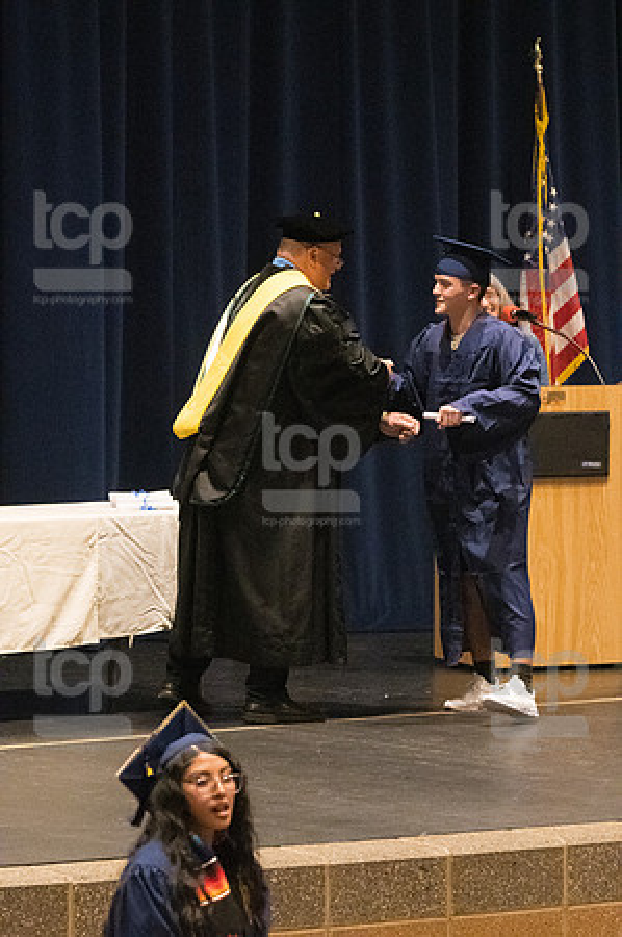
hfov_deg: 7.5
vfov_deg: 11.2
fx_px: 4753
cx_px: 311
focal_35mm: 183
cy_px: 468
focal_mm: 122
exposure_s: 1/250
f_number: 4.5
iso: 8000
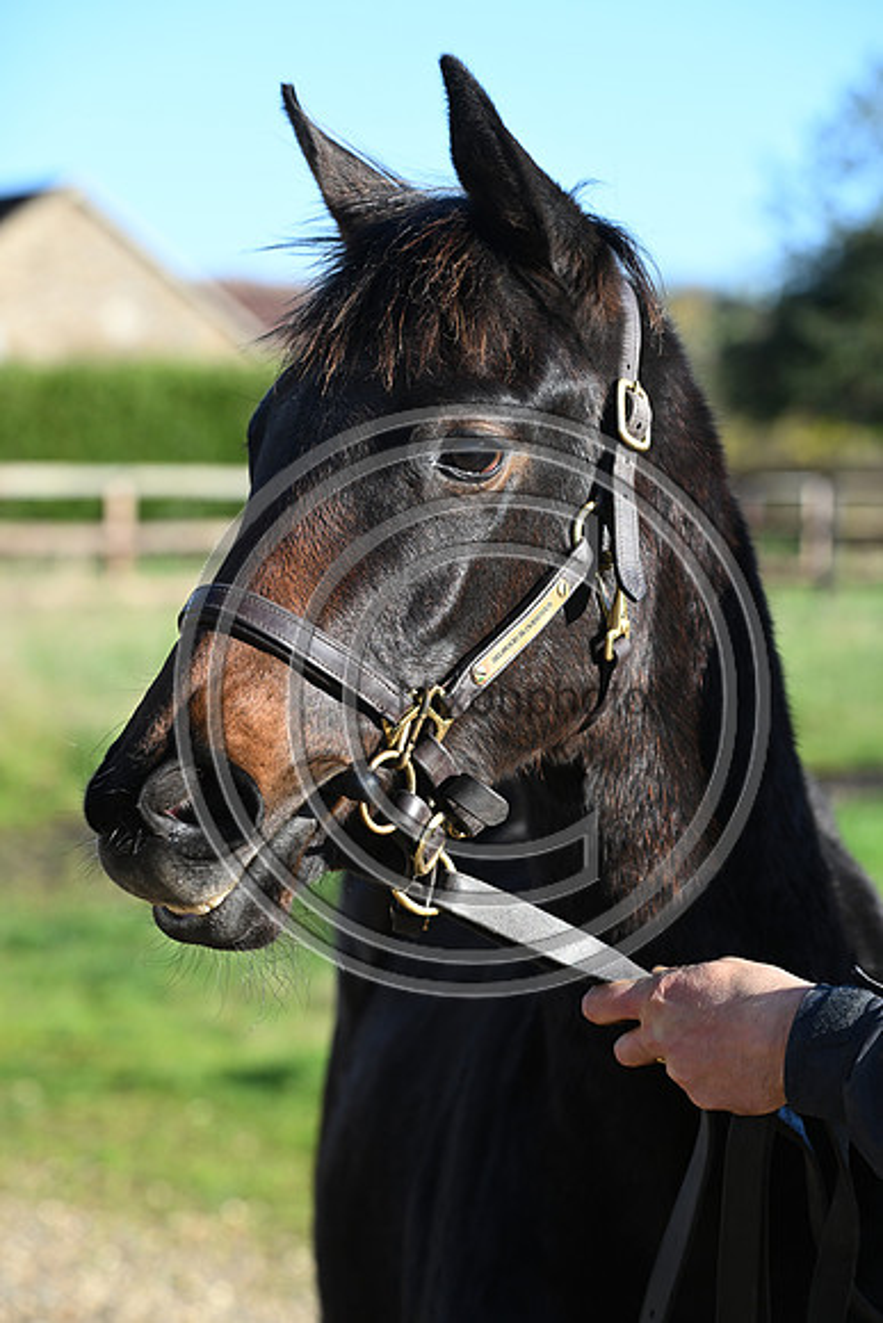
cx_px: 442
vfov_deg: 17.6
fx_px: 4265
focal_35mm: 116
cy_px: 662
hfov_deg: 11.8
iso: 640
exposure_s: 1/1250
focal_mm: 116
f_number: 5.6
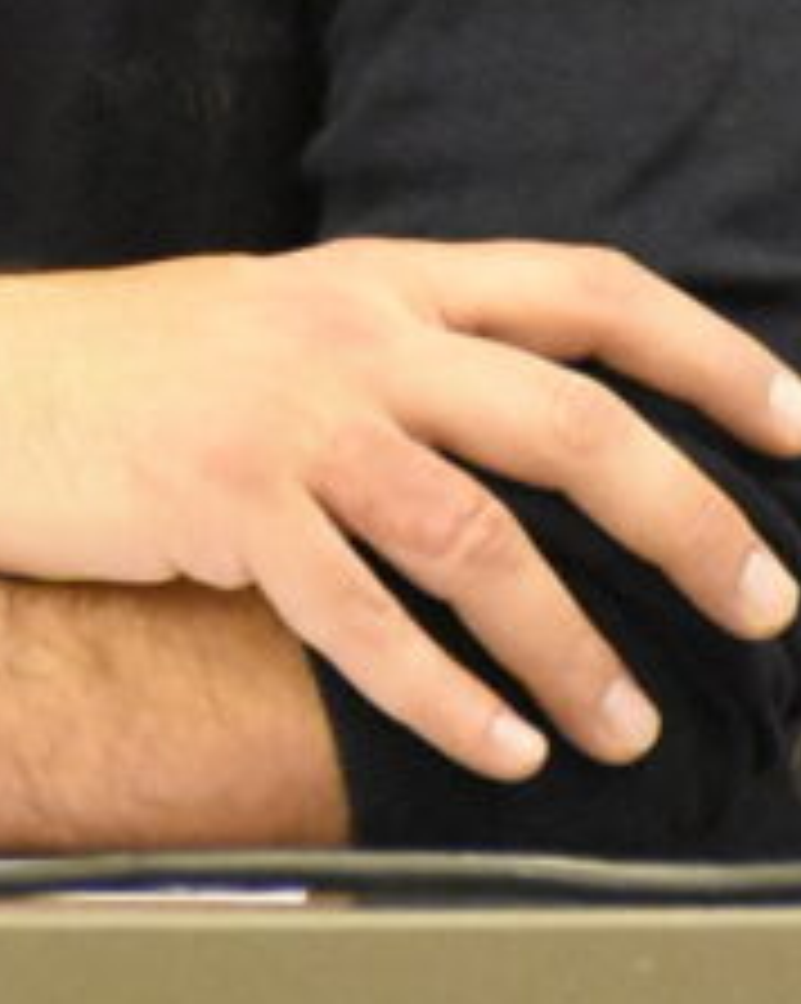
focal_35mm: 485
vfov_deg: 4.0
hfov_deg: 3.2
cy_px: -455
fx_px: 14396
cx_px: -176
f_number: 5
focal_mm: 75
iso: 12800
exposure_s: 1/160
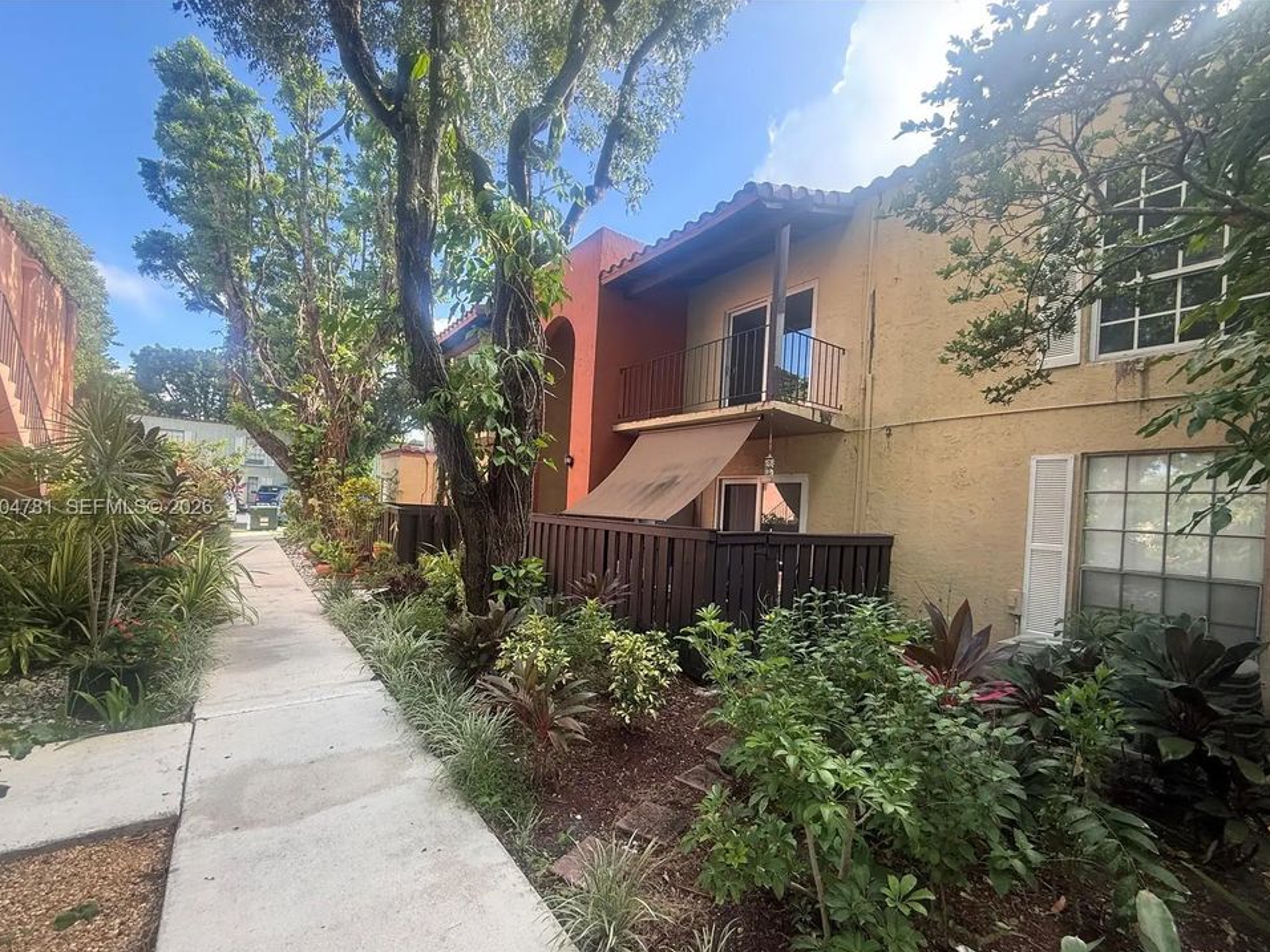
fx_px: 550
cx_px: 628
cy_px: 509
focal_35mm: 15
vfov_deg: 81.6
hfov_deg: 98.2
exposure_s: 1/119
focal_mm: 2.22
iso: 64
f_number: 2.2
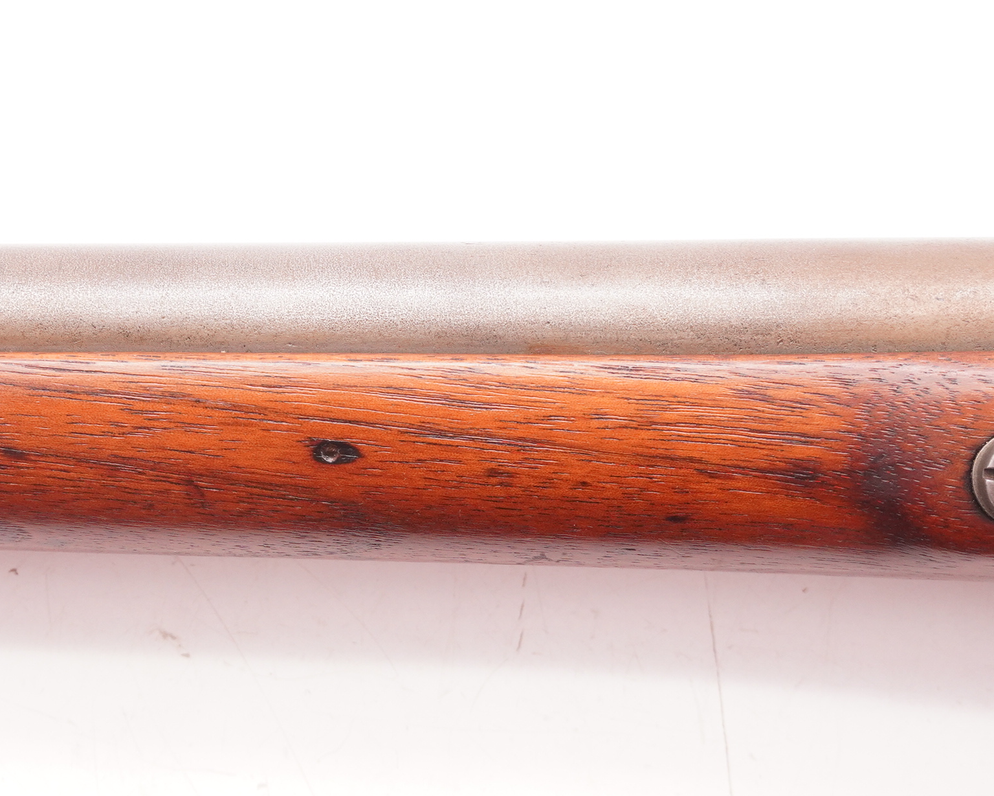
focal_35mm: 91
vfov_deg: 16.9
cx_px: 334
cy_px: 394
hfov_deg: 21.0
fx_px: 2675
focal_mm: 33
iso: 1000
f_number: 5.6
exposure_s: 1/125
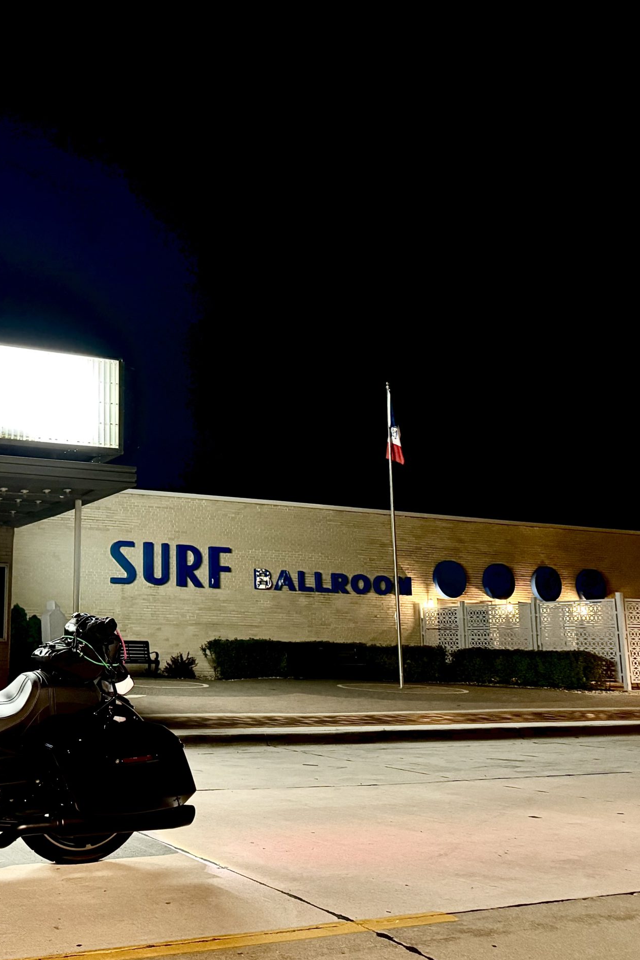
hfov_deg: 36.5
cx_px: 68
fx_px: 906
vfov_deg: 55.8
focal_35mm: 34
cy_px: 480
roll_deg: -0.8
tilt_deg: +9.8
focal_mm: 6.76
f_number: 1.78
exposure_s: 1/30
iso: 800
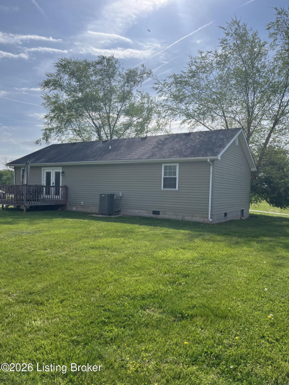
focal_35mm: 26
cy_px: 192
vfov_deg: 67.3
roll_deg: -0.5
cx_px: 144
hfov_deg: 53.0
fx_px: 290
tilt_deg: -0.2
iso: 50
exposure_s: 1/6494
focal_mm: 5.1
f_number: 1.6
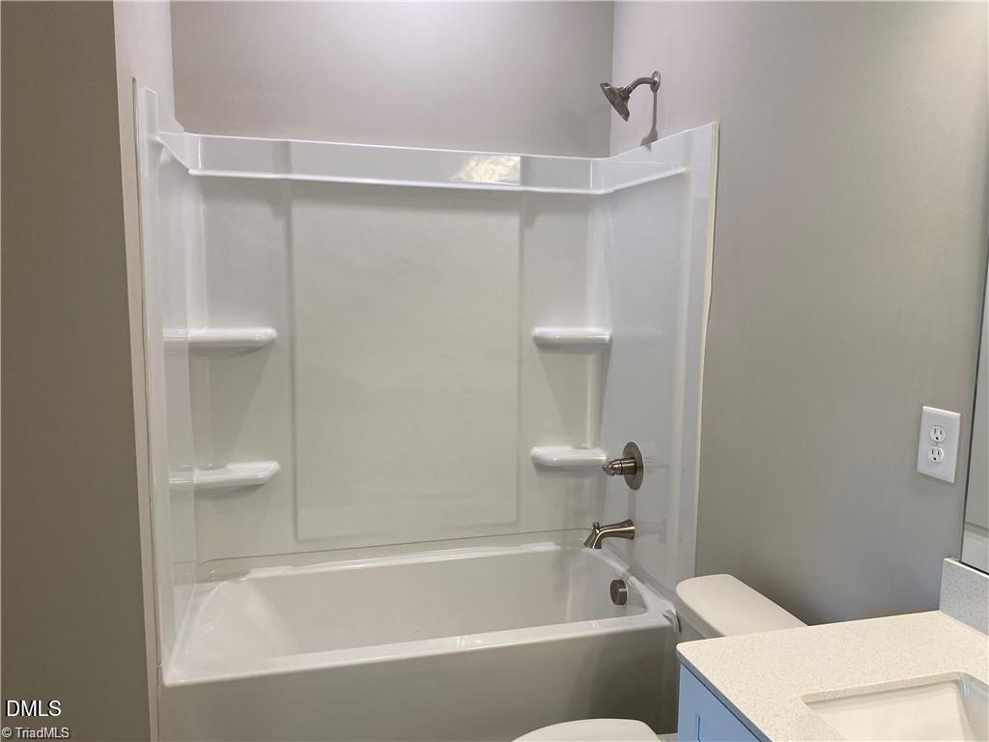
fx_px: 743
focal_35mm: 26
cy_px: 371
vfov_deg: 53.1
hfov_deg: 67.3
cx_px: 494
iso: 100
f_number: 1.8
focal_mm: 4.25
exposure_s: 1/120
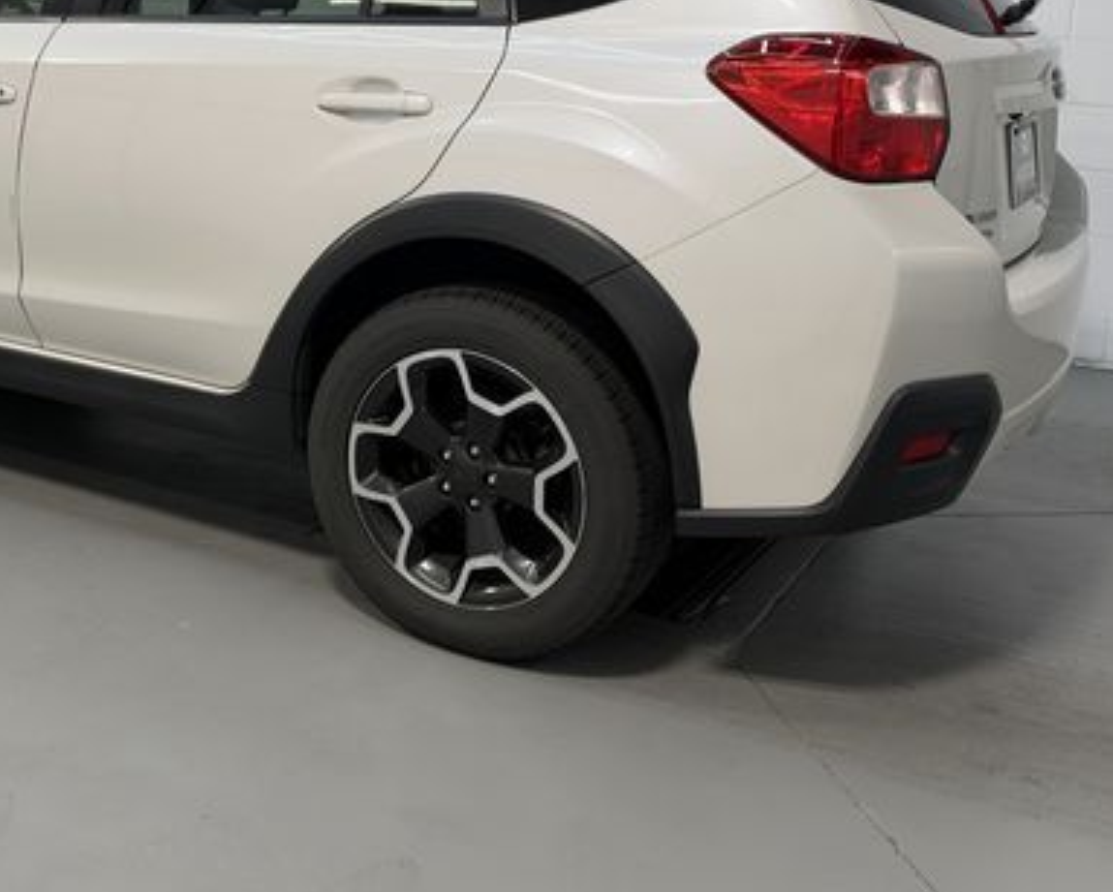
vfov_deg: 33.7
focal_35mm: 44
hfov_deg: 41.0
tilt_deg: -9.7
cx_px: 311
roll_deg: -2.7
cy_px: 264
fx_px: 1450
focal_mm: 6.93
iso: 50
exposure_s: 1/204
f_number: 1.8
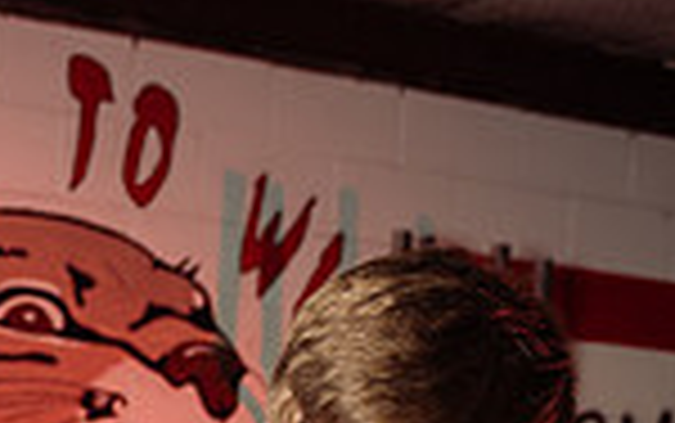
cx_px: 216
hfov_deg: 19.9
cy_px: 1008
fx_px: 1915
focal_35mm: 104
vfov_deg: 10.8
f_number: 5.6
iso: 250
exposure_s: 1/250
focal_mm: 34
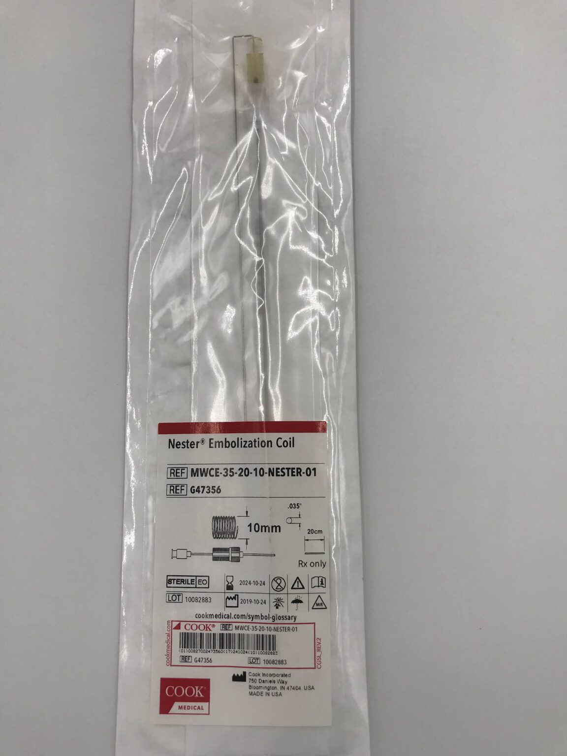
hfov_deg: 49.7
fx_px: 612
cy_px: 378
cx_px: 284
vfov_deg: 63.4
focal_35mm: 28
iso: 20
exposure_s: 1/418
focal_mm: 3.99
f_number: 1.8
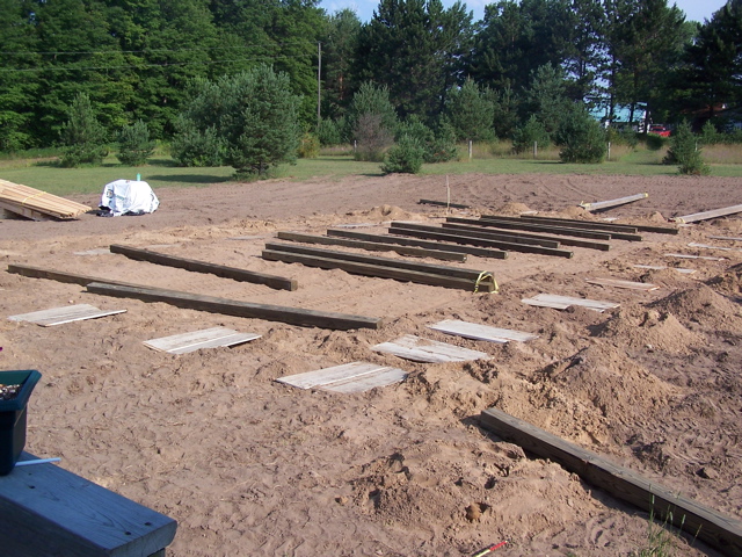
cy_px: 278
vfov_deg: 37.7
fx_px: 815
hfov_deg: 49.0
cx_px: 371
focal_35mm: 38
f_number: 4
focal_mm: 6.3
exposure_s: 1/750
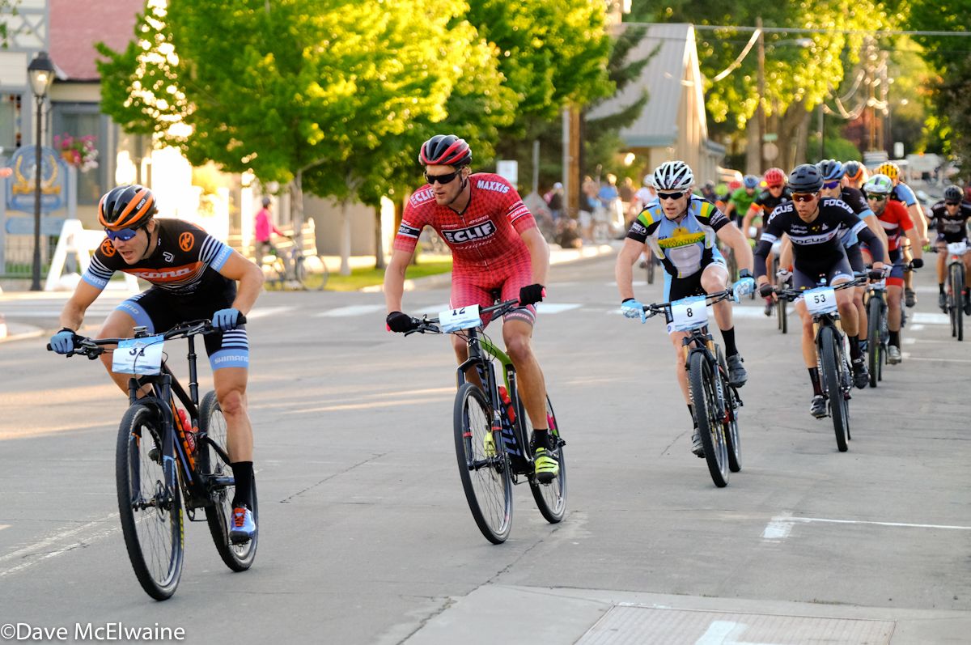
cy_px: 322
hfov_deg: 14.5
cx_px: 486
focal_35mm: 142
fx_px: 3825
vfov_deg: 9.6
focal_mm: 94.5
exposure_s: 1/1600
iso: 2000
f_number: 3.2
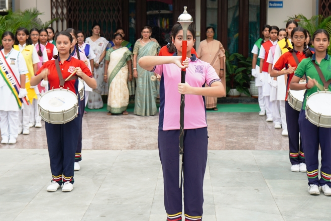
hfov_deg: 27.7
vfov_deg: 18.7
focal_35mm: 73
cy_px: 83
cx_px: 162
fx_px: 671
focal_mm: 47
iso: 100
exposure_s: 1/60
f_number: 5
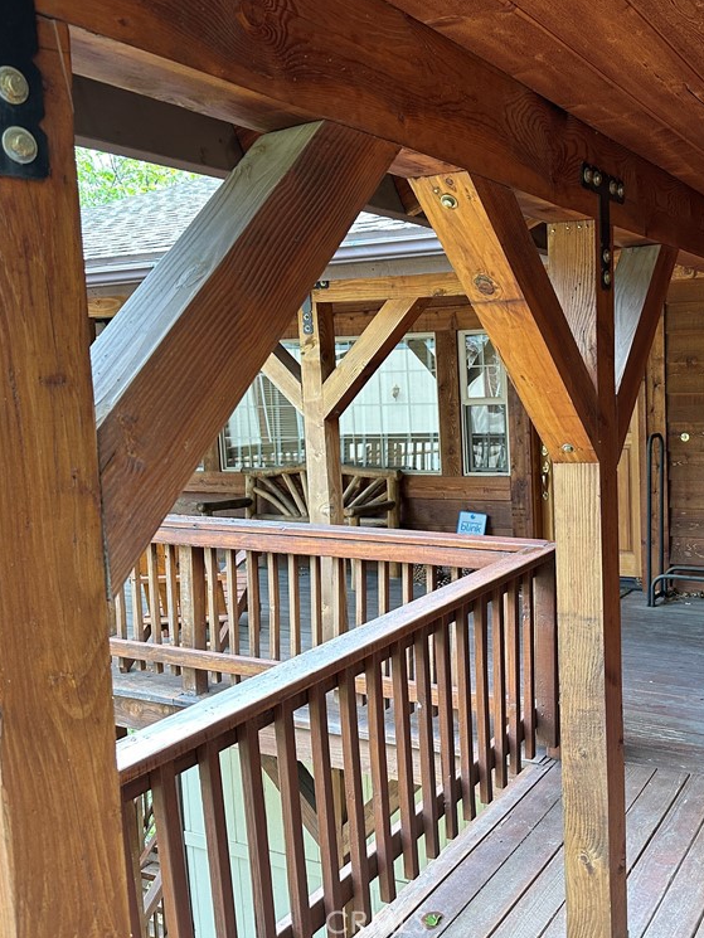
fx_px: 895
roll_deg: +1.7
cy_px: 457
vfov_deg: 55.3
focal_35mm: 33
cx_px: 557
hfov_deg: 41.2
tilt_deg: -5.5
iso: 200
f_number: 1.78
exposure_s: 1/121
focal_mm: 6.86
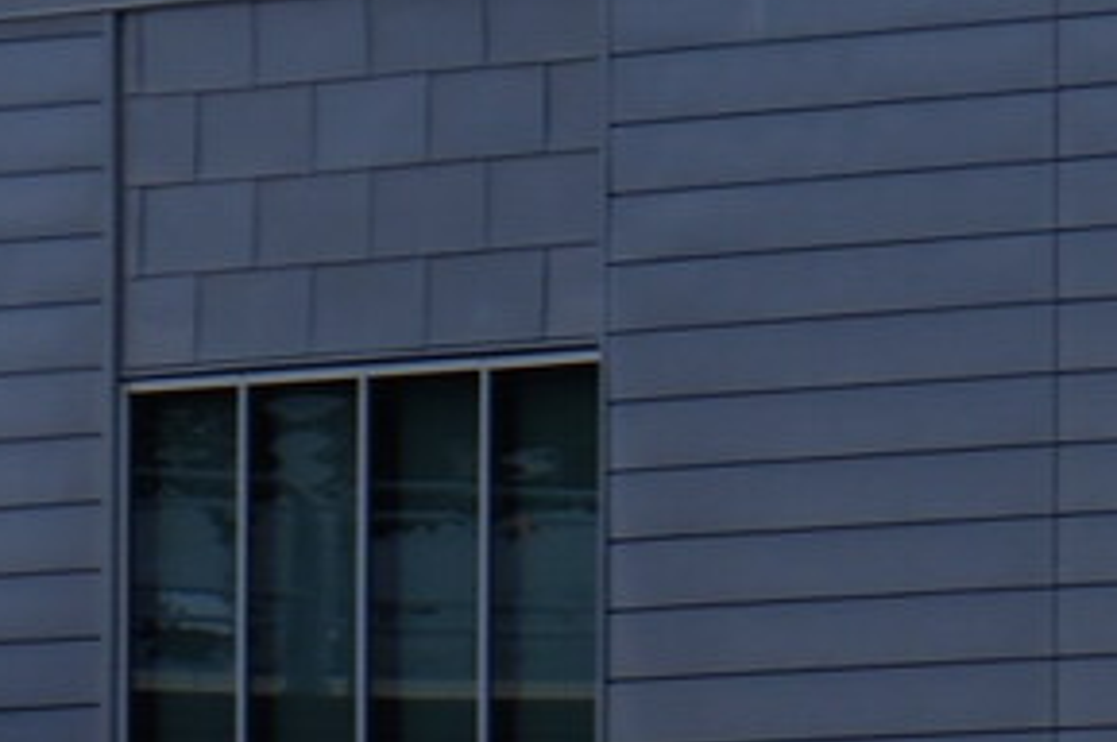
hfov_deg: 4.1
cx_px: 2698
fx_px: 15124
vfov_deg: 2.8
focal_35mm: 488
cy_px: 918
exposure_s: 1/200
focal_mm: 58.9
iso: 125
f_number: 5.6
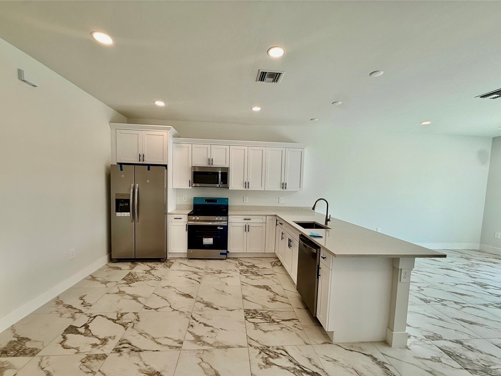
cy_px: 201
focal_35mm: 15
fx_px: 217
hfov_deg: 98.2
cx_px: 249
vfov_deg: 81.6
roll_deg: -2.4
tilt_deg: -5.4
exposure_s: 1/148
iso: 50
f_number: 2.2
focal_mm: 2.22
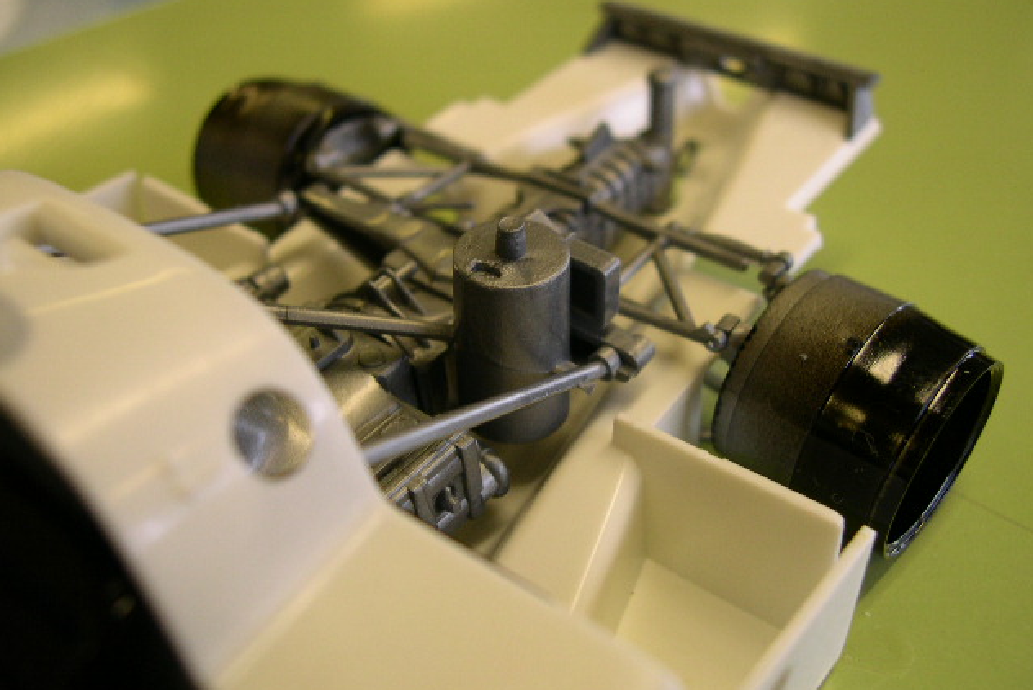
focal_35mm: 40
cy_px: 345
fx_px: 1148
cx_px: 520
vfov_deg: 33.4
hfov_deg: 48.4
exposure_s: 1/15
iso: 100
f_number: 2.8
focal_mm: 8
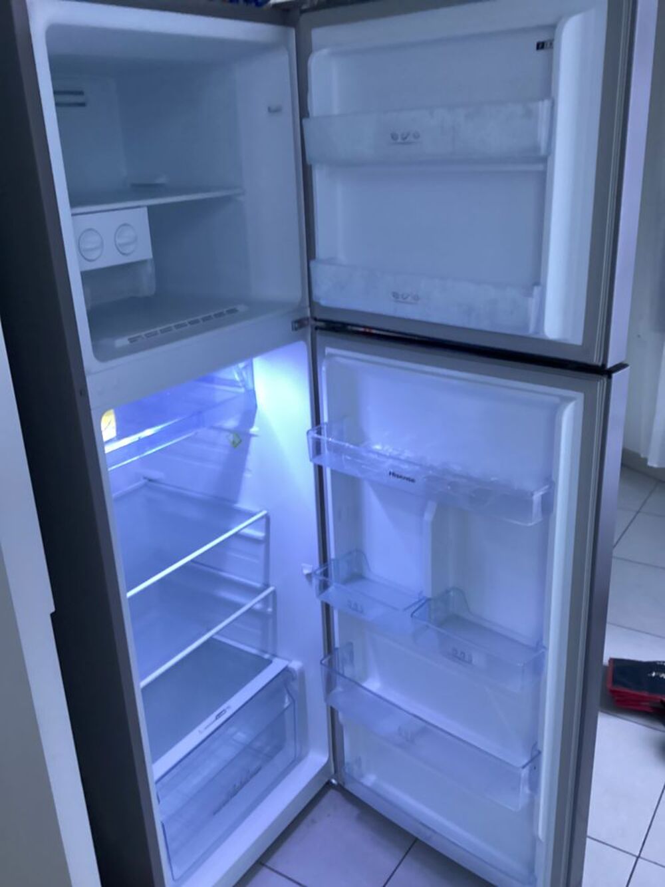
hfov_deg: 45.4
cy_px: 444
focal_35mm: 31
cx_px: 332
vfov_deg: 58.3
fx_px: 794
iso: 800
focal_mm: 3.3
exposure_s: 1/17
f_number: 2.4
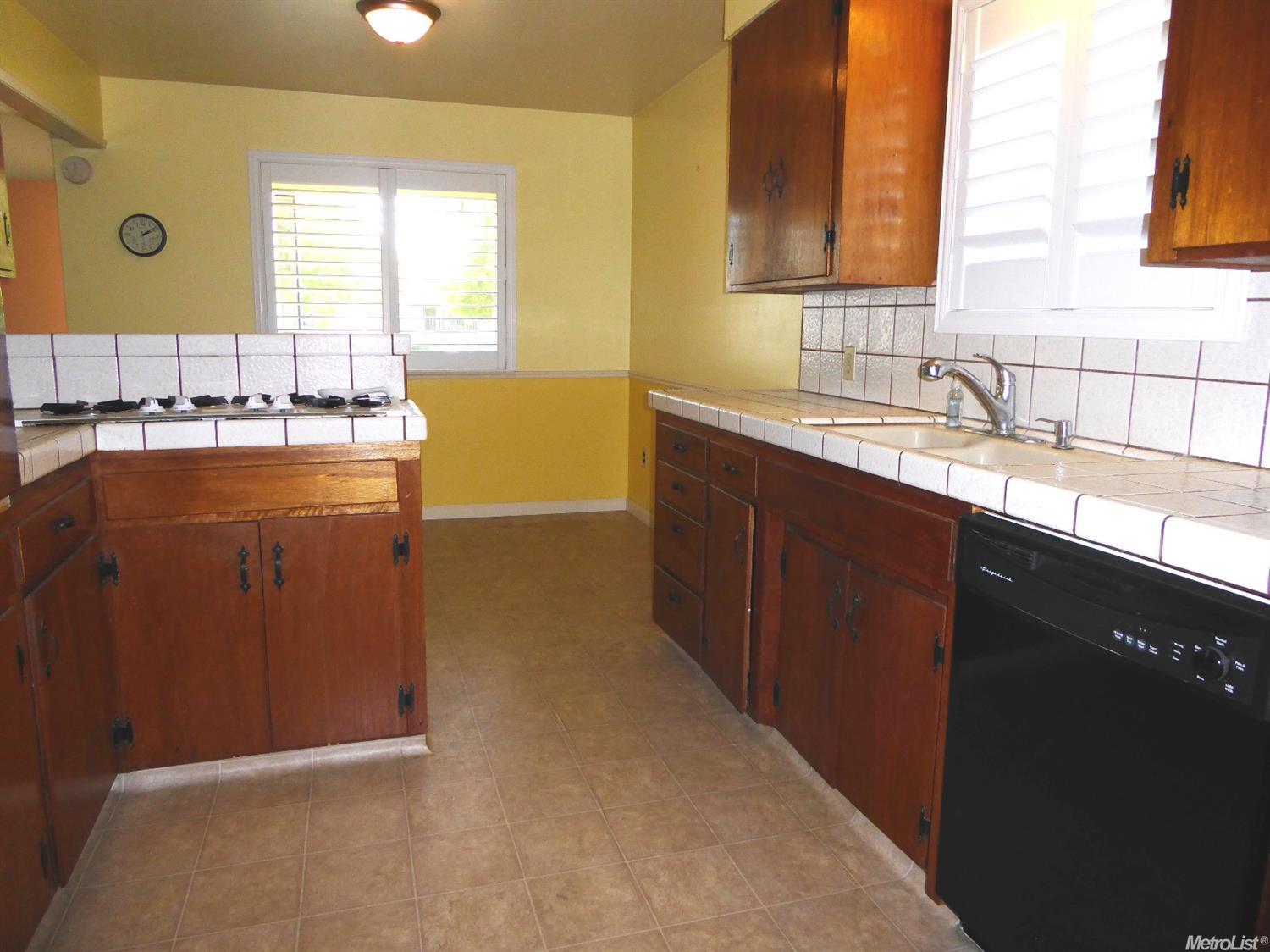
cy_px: 476
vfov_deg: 56.8
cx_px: 635
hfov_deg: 71.6
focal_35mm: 24
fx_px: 880
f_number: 3.3
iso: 100
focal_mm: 4.3
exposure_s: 1/50
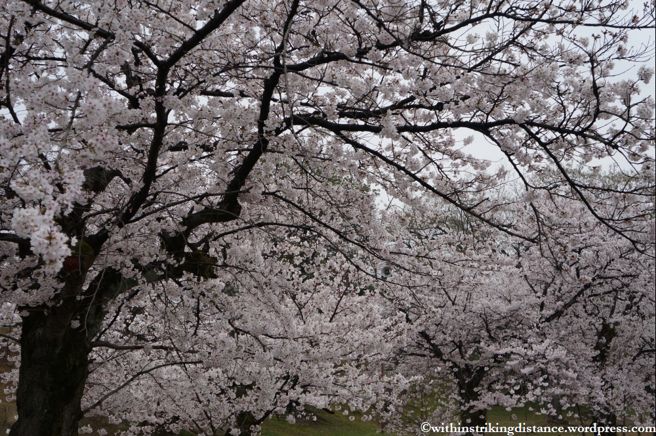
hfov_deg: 43.7
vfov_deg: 29.8
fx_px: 819
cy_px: 218
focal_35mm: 45
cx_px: 328
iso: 200
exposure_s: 1/320
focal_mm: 30
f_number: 5.6
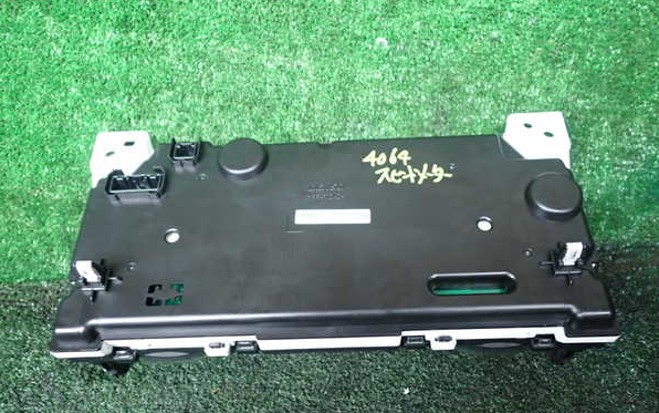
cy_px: 226
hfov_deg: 59.6
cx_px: 330
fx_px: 575
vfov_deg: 39.4
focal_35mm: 32
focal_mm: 5.4
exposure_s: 1/30
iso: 400
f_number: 2.3
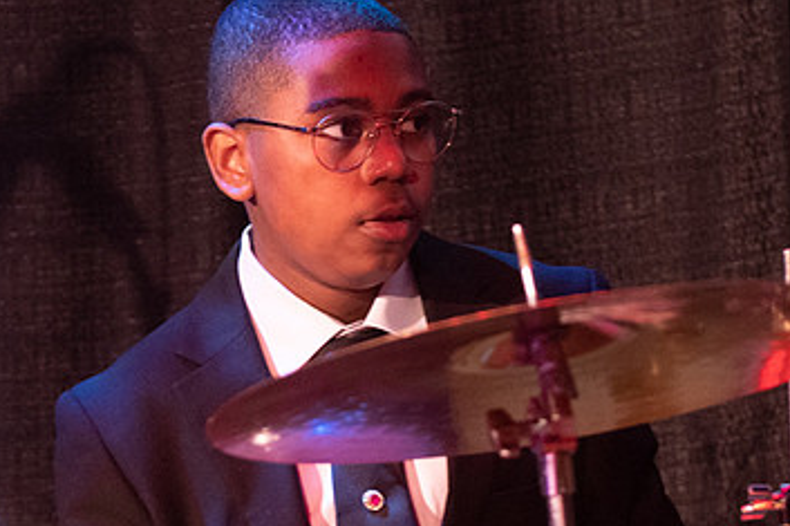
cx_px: 255
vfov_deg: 3.7
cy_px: 264
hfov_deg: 5.6
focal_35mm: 371
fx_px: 8137
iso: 1600
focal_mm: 102
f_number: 2.8
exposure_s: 1/80
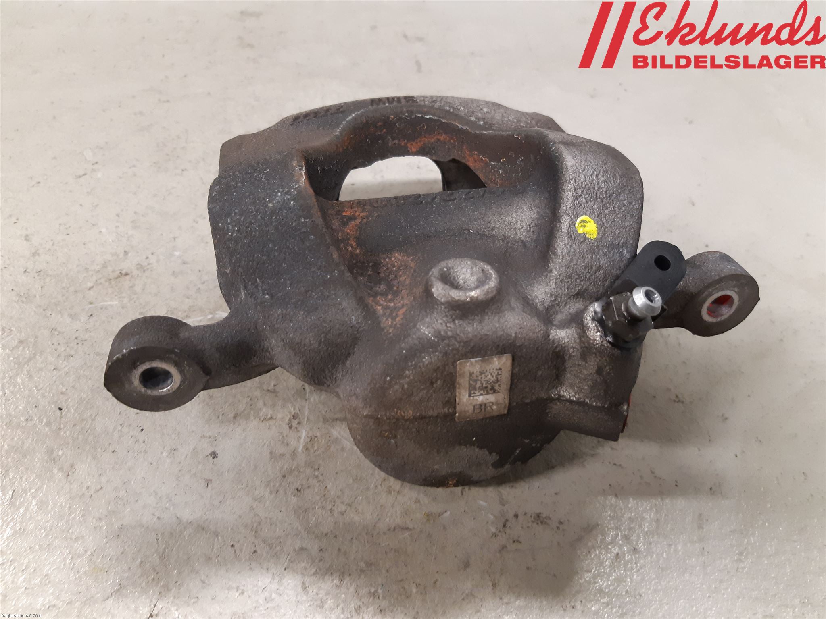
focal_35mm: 26
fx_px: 620
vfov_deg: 53.1
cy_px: 310
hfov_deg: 67.3
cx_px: 413
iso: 200
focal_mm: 3.93
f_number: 1.7
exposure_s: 1/33
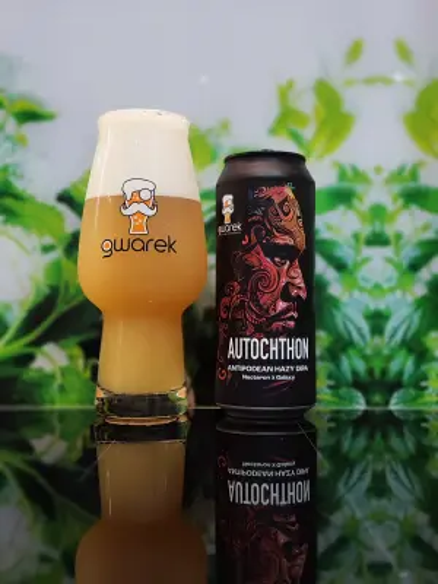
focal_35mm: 48
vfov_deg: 39.7
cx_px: 219
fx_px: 810
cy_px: 292
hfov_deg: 30.3
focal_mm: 7.1
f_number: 1.9
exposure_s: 1/100
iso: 872
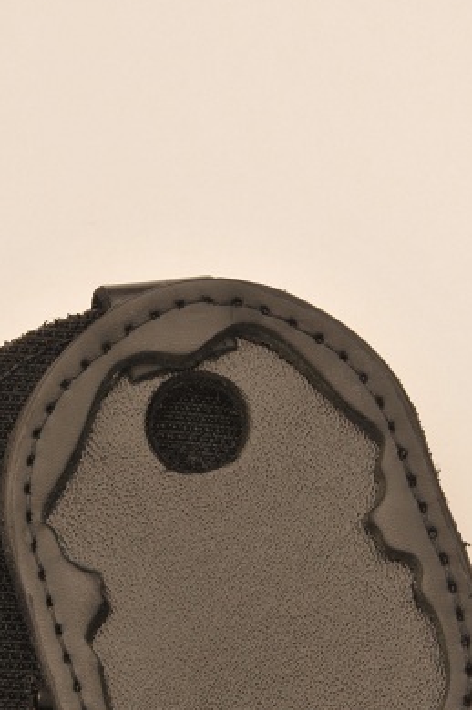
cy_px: 541
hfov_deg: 5.6
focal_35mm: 246
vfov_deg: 8.4
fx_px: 4850
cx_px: 149
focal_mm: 85
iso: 200
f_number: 22
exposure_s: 1/100
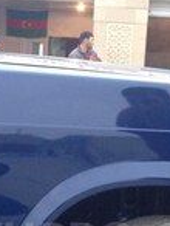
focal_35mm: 112
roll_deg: -3.7
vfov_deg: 17.0
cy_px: 240
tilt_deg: -11.0
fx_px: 731
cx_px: 94
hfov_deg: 13.3
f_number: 2.4
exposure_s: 1/20
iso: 125
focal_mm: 4.12
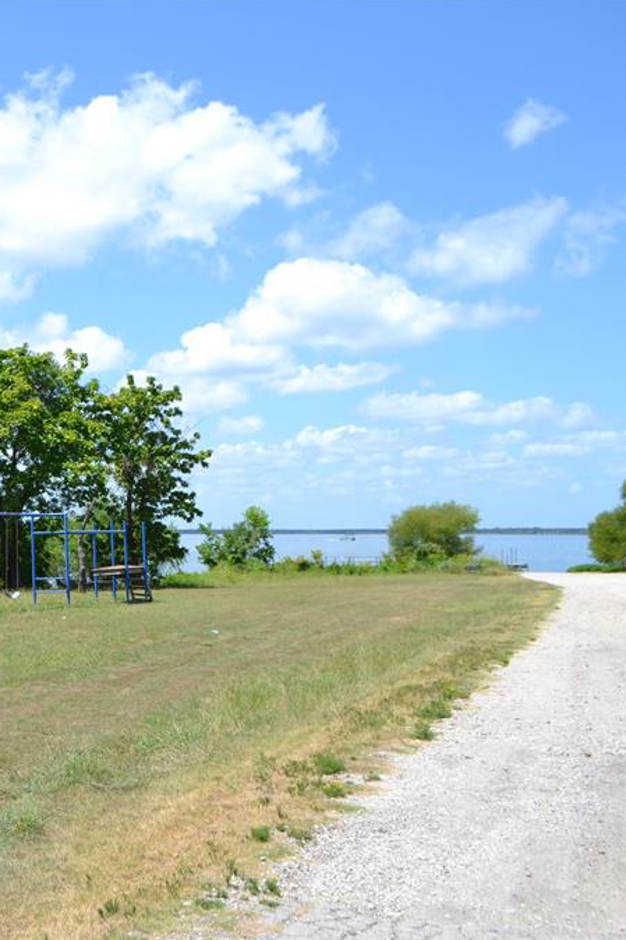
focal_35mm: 41
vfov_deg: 47.4
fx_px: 1070
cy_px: 471
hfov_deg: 29.3
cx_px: -68
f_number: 8
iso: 100
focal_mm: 18
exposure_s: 1/250
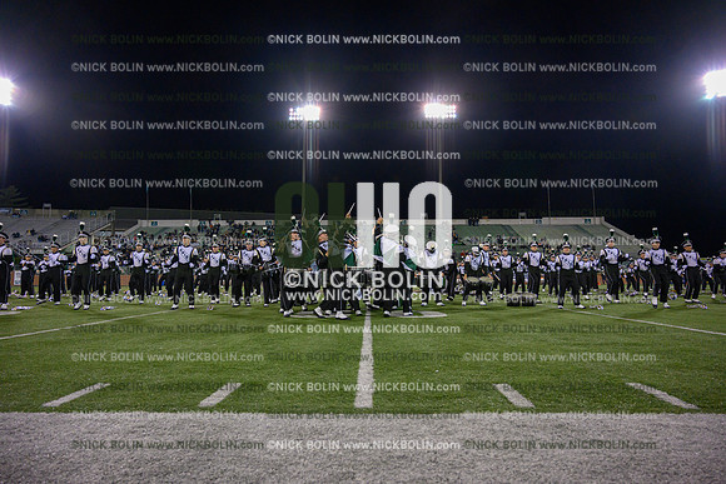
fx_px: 484
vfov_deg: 53.2
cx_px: 363
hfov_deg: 73.7
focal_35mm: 24
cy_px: 242
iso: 5000
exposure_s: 1/1000
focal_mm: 24
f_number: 4
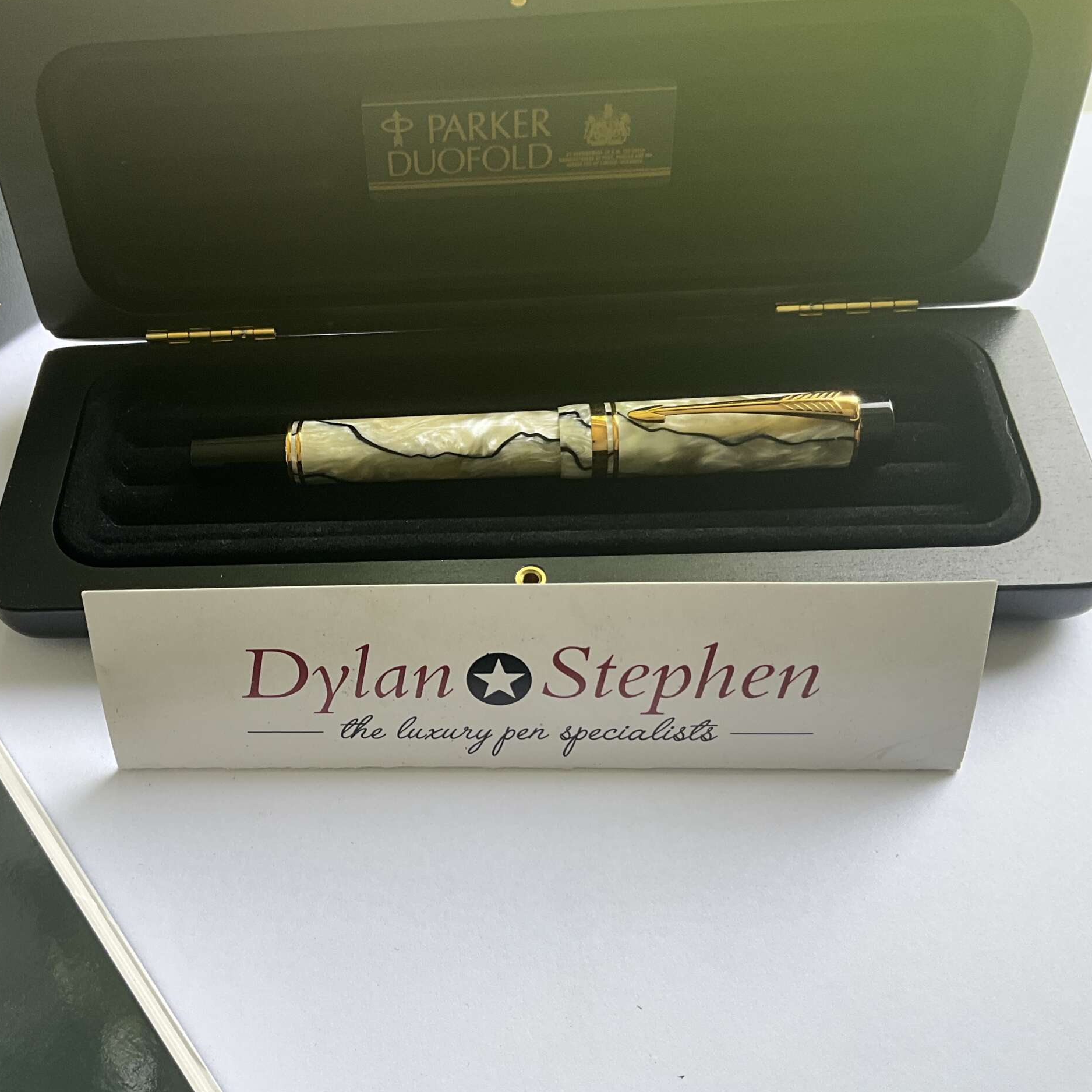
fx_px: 1249
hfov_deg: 46.7
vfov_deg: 47.2
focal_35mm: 35
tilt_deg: -53.2
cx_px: 393
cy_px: 534
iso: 32
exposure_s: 1/122
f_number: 1.8
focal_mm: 3
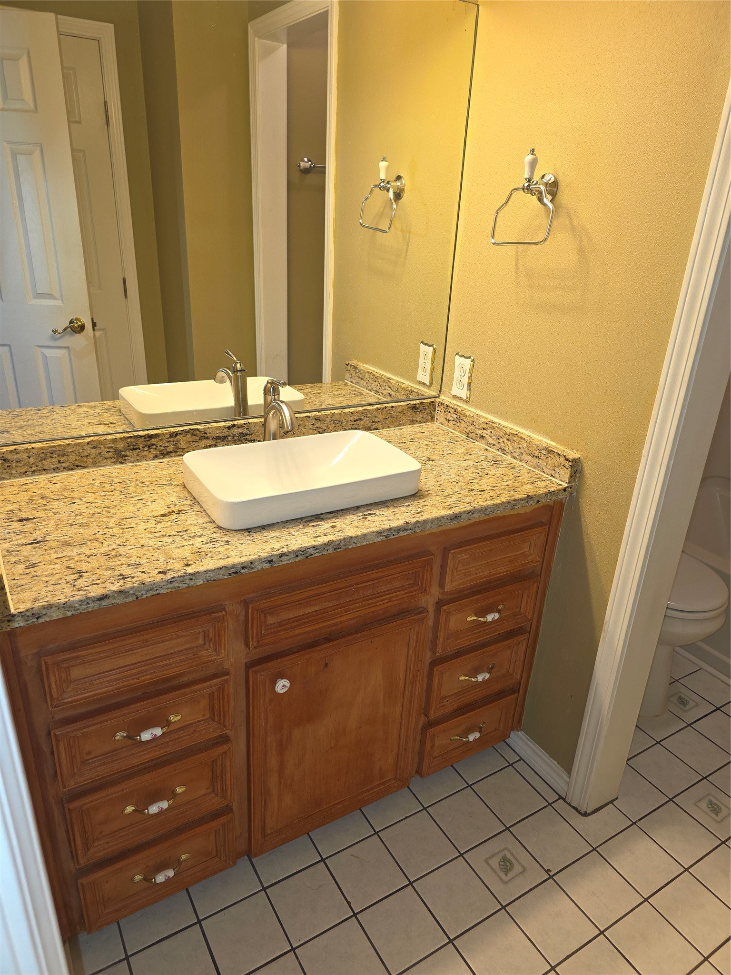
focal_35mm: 23
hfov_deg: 58.9
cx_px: 366
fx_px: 648
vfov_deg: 73.9
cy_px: 488
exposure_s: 1/60
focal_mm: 6.3
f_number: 1.7
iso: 80
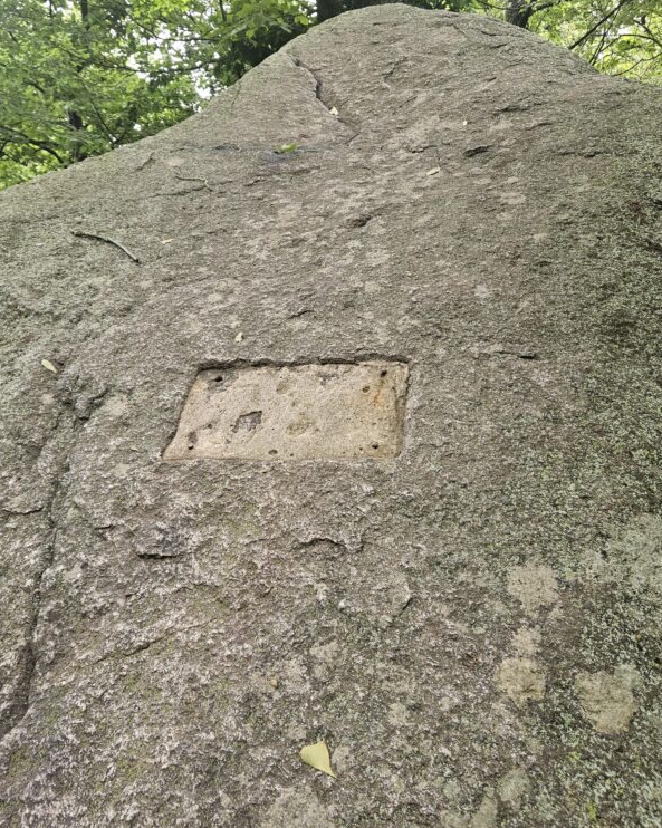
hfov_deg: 47.1
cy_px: 408
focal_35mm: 31
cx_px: 307
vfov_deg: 57.2
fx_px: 760
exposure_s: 1/180
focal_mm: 5.4
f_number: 1.8
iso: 80
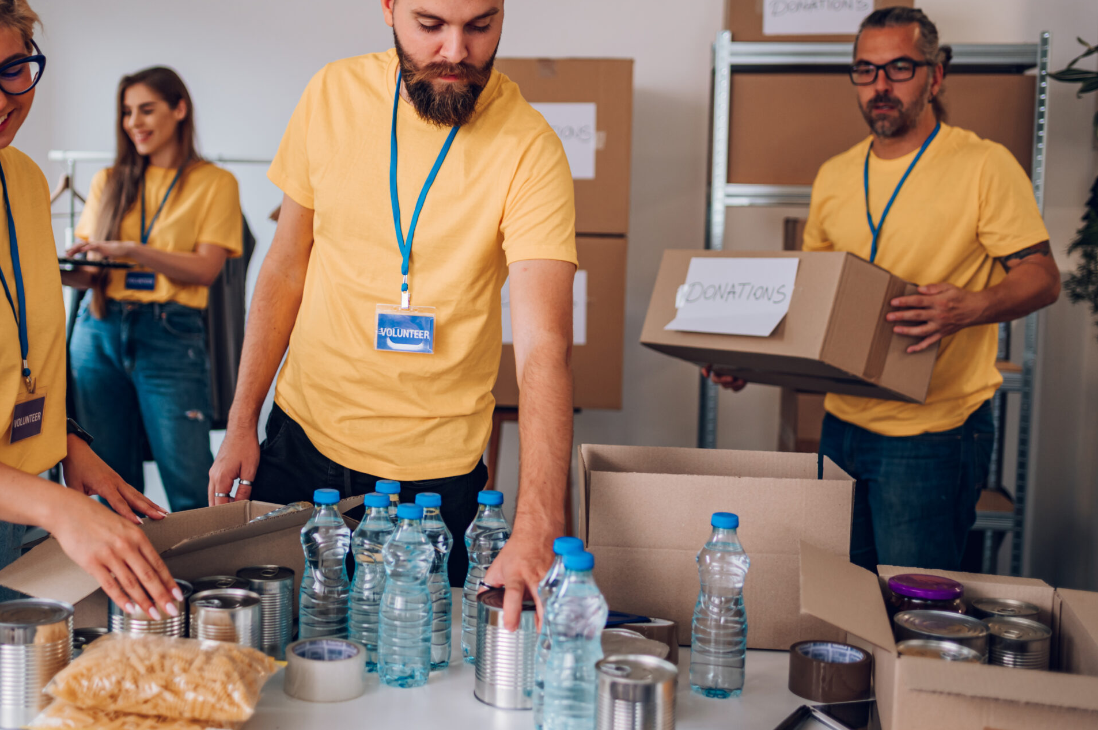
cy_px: 322
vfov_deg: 28.6
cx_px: 409
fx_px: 1432
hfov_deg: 41.6
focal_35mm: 47
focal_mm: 35
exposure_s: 1/125
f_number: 1.8
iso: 200
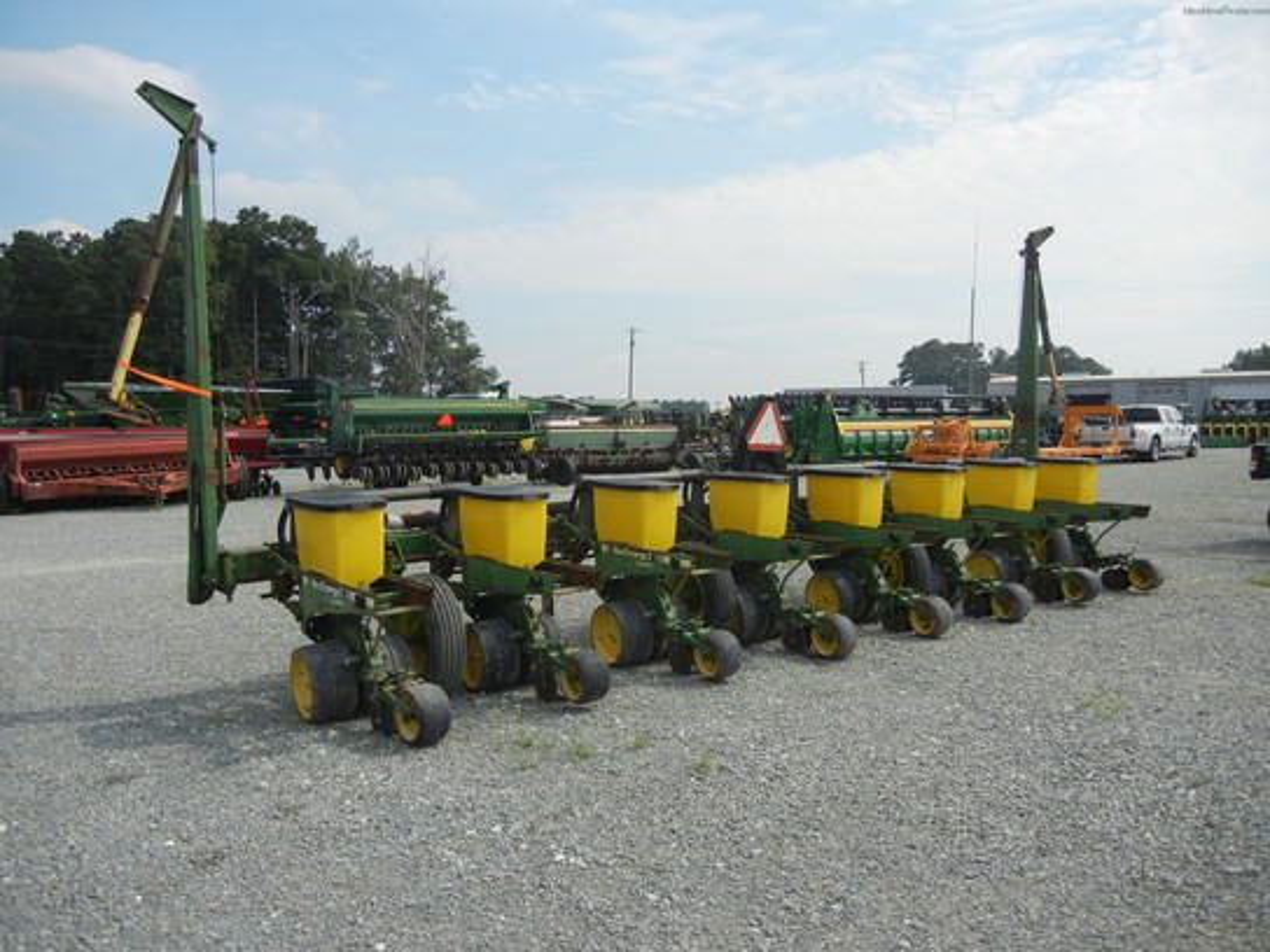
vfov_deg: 46.8
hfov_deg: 60.0
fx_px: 1101
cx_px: 635
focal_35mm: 30
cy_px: 476
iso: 160
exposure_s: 1/433
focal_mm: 5.4
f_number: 7
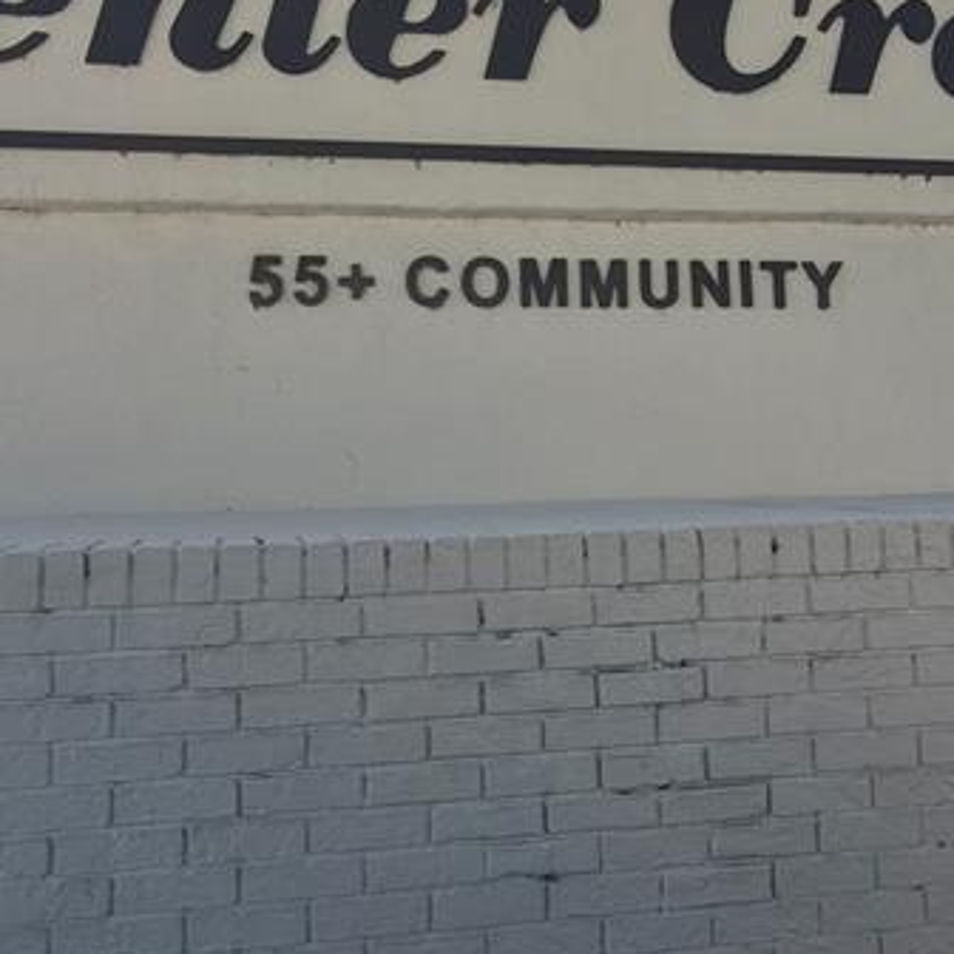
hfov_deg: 47.2
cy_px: 352
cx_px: 454
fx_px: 1091
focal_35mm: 35
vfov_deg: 46.8
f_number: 2.2
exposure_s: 1/826
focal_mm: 1.7
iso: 25
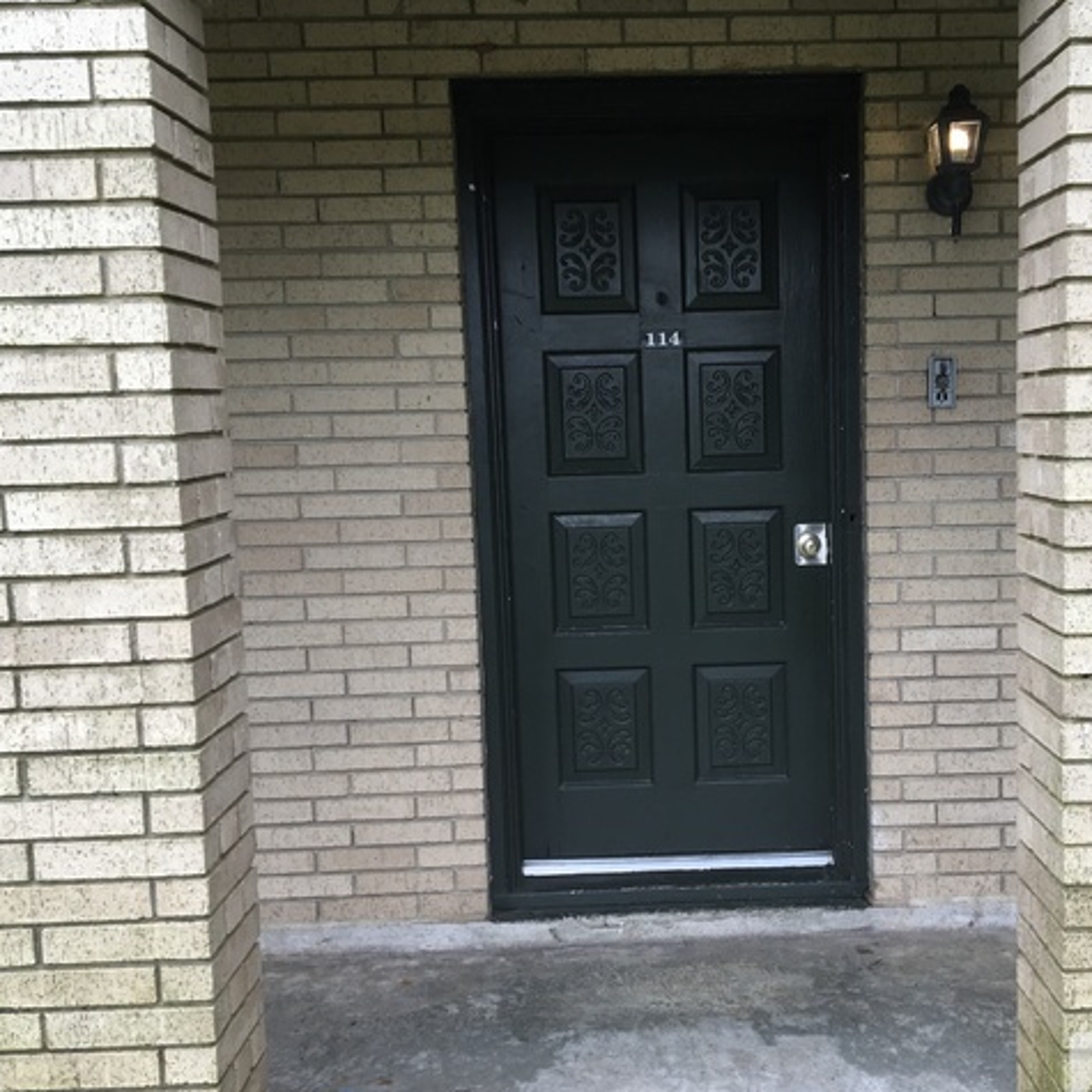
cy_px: 549
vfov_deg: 46.0
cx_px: 675
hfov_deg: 45.7
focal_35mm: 36
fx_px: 1285
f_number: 2.2
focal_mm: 4.15
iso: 25
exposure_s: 1/241
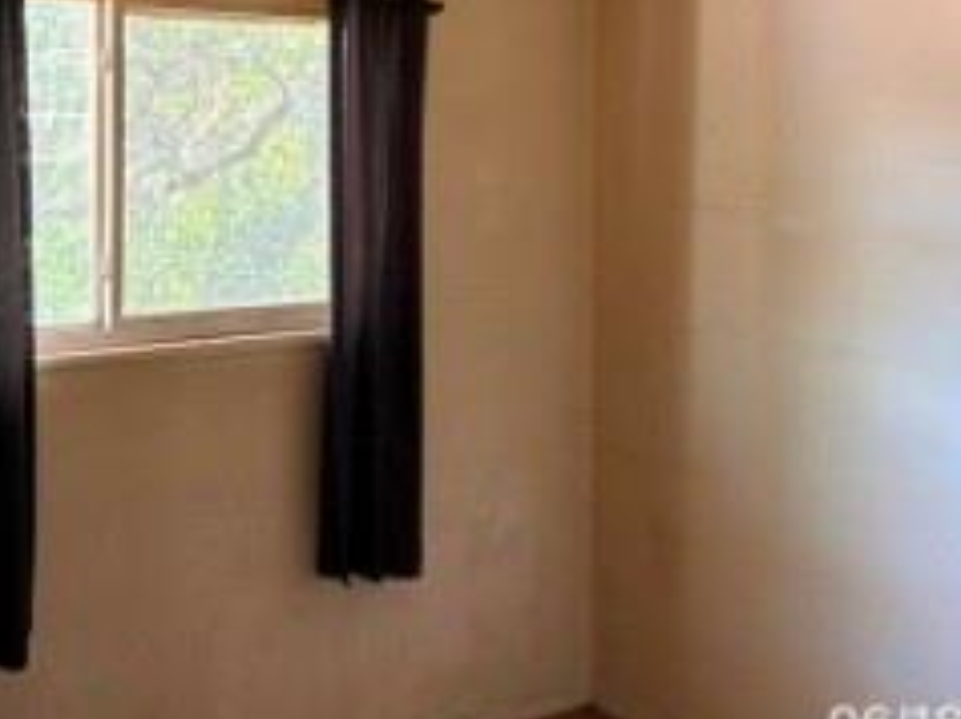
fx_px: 1359
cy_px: 145
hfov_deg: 38.3
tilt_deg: +0.3
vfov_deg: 29.0
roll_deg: -1.4
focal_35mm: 49
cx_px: 283
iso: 250
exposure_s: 1/60
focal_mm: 5.96
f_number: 1.6
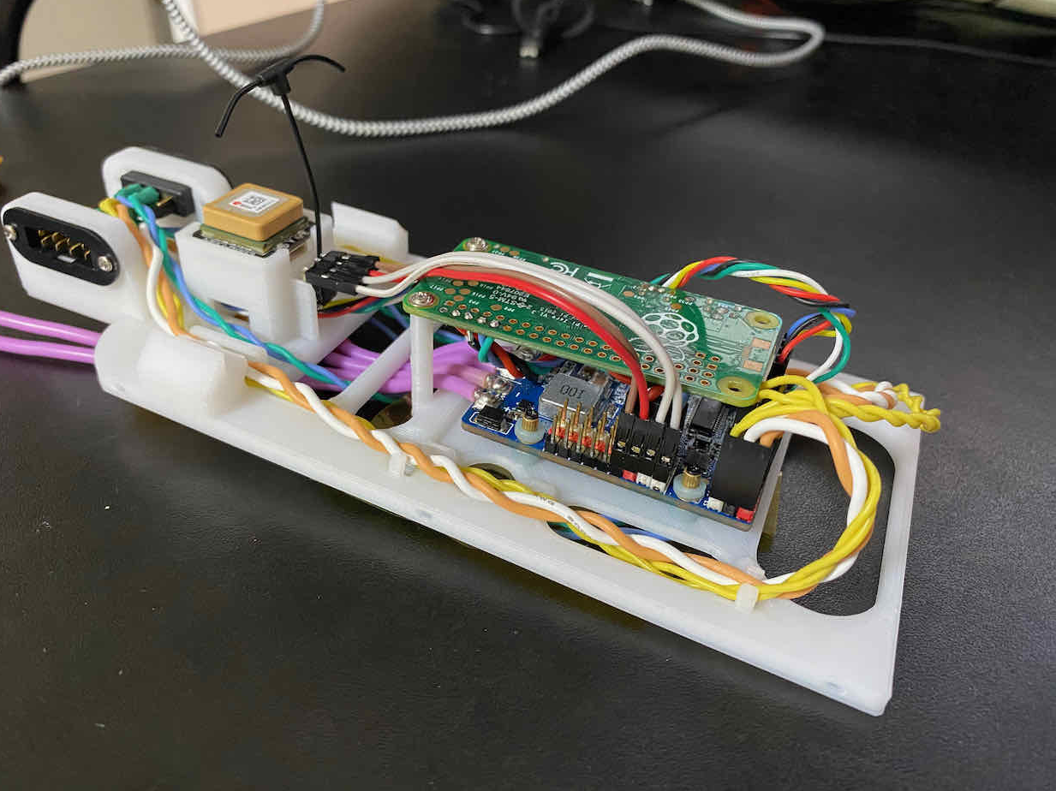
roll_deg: -1.0
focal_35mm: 27
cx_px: 516
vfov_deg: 51.3
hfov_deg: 65.3
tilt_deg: -35.1
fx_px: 823
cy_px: 381
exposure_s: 1/50
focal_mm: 4.25
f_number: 1.8
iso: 500
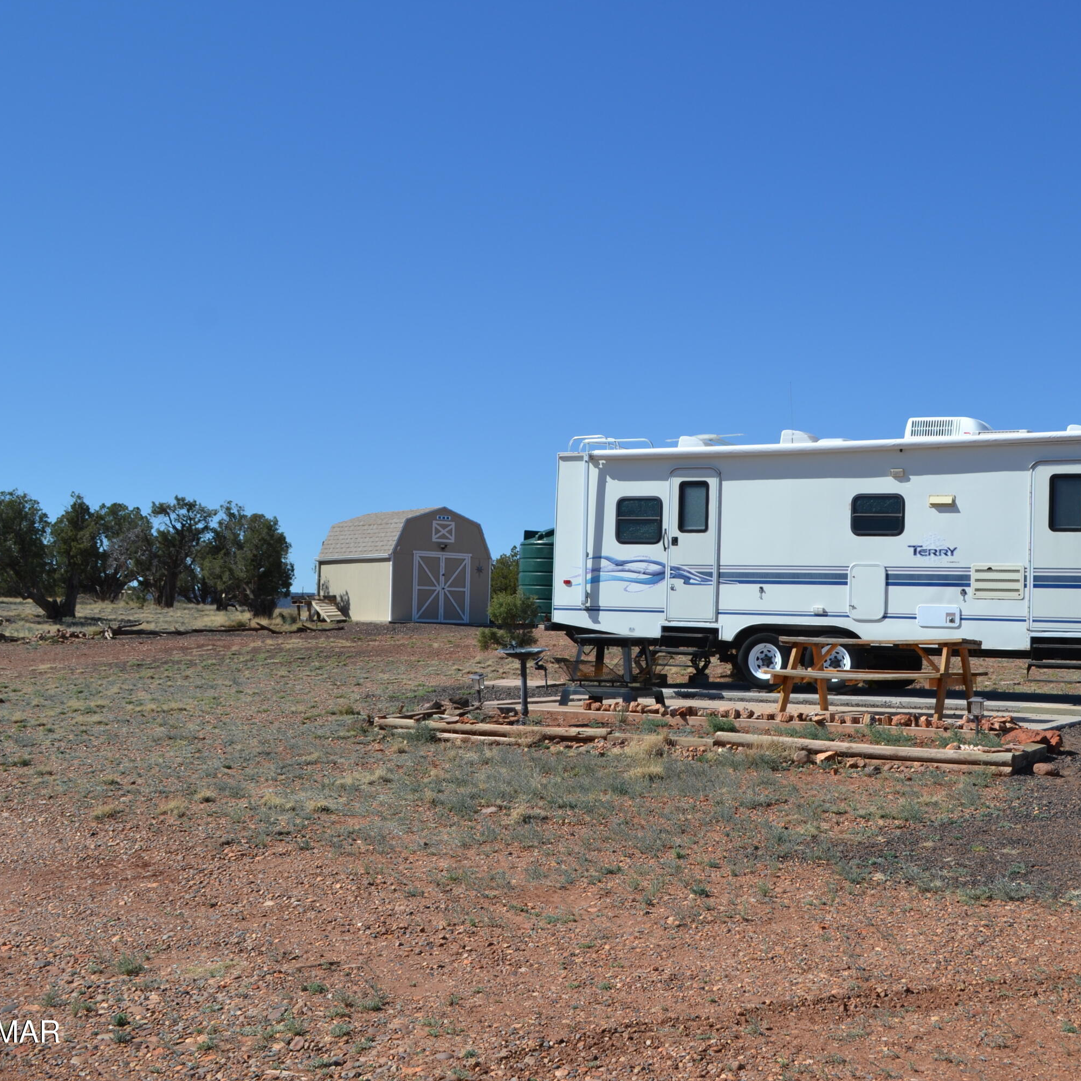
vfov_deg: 36.8
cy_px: 540
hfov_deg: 36.6
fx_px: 1625
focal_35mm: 46
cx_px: 668
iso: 100
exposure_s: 1/320
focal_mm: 24
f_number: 9
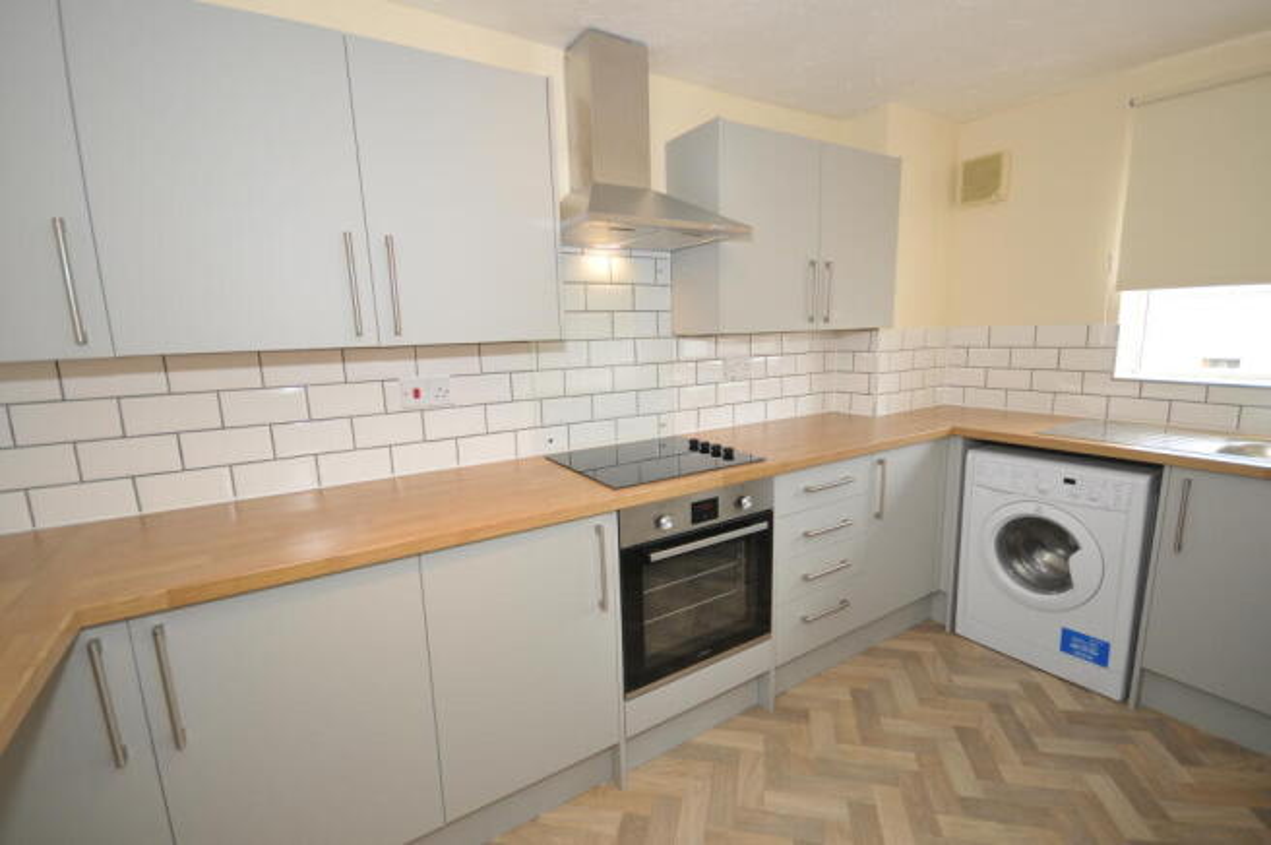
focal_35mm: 15
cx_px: 636
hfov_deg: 100.4
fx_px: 529
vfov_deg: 77.2
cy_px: 422
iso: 320
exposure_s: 1/60
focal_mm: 10
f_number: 5.6
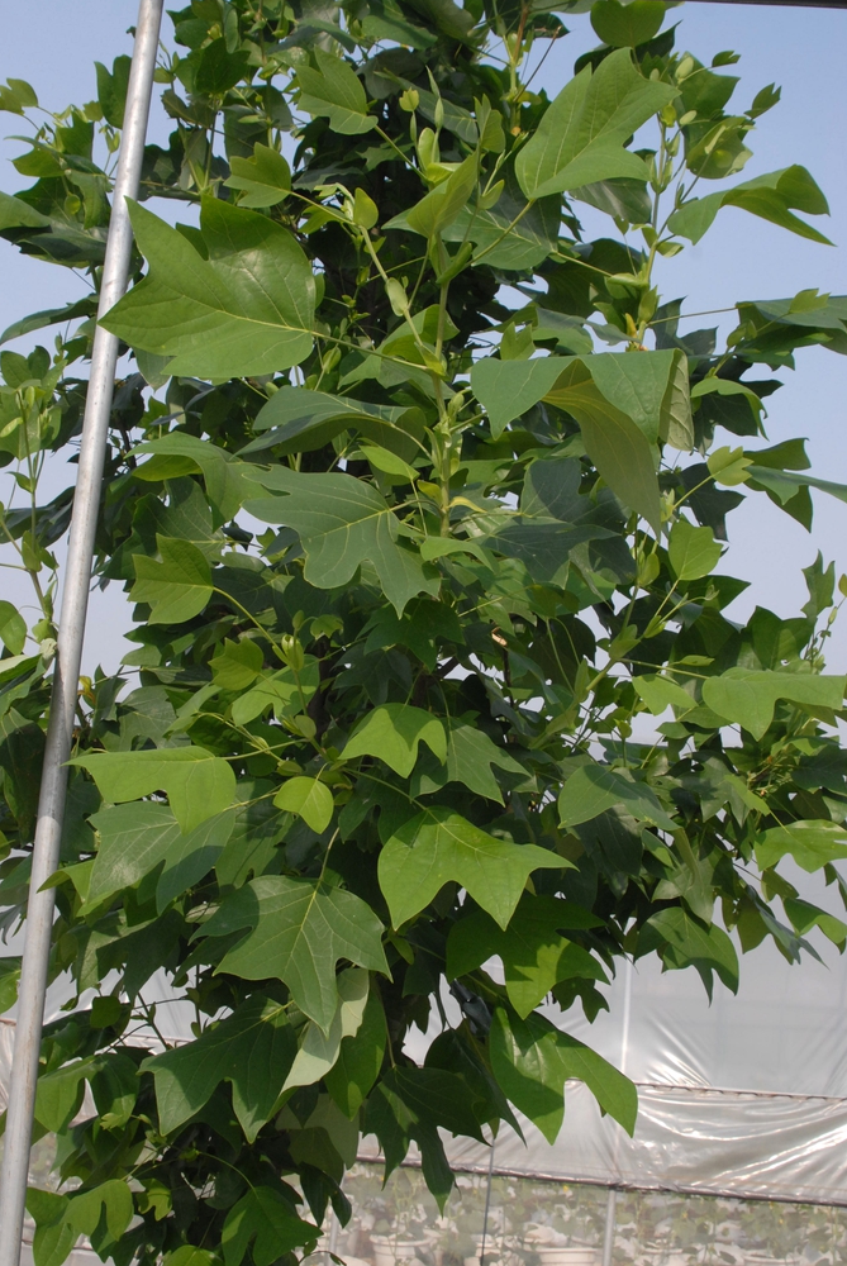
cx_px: 415
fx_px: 1514
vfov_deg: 45.4
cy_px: 622
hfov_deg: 31.3
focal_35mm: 43
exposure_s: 1/350
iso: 400
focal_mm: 28
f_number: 10
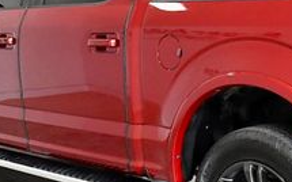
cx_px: 268
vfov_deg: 14.3
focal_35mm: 91
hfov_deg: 22.2
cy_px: 79
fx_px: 724
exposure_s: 1/800
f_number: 5.6
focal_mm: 20
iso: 2500
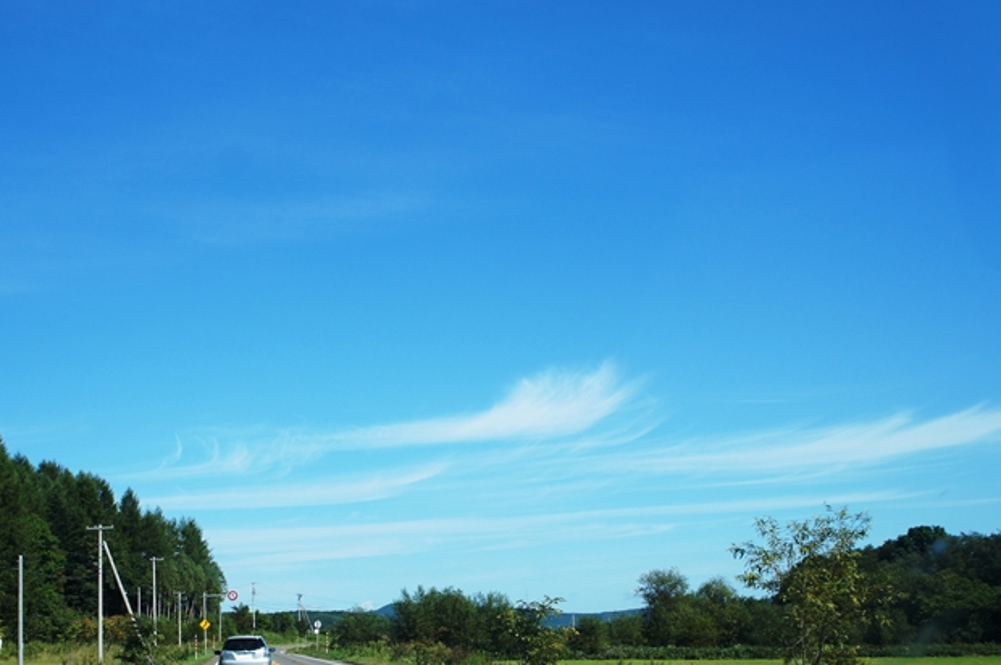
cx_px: 370
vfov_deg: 32.7
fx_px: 1129
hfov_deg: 47.3
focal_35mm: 41
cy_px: 415
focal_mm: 21
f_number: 7.1
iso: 200
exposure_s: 1/500
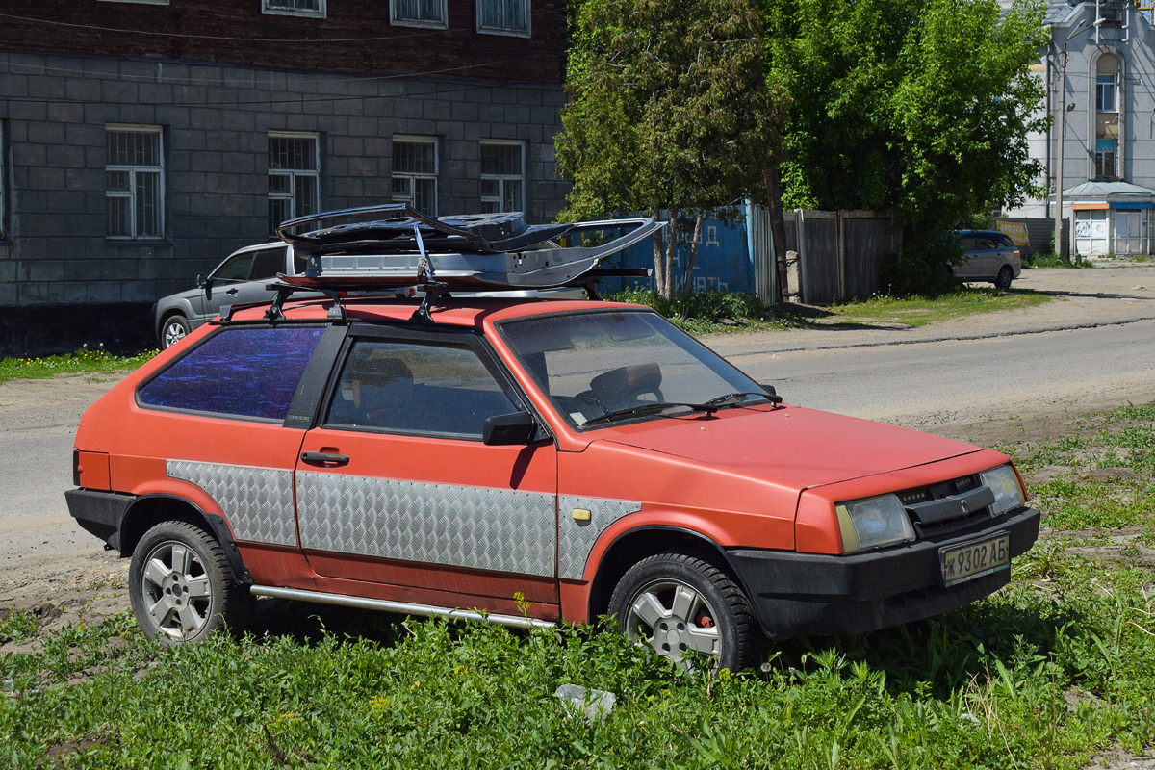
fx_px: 1925
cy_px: 385
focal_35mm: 60
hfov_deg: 33.4
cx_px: 578
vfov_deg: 22.6
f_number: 7.1
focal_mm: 40
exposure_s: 1/1000
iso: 200
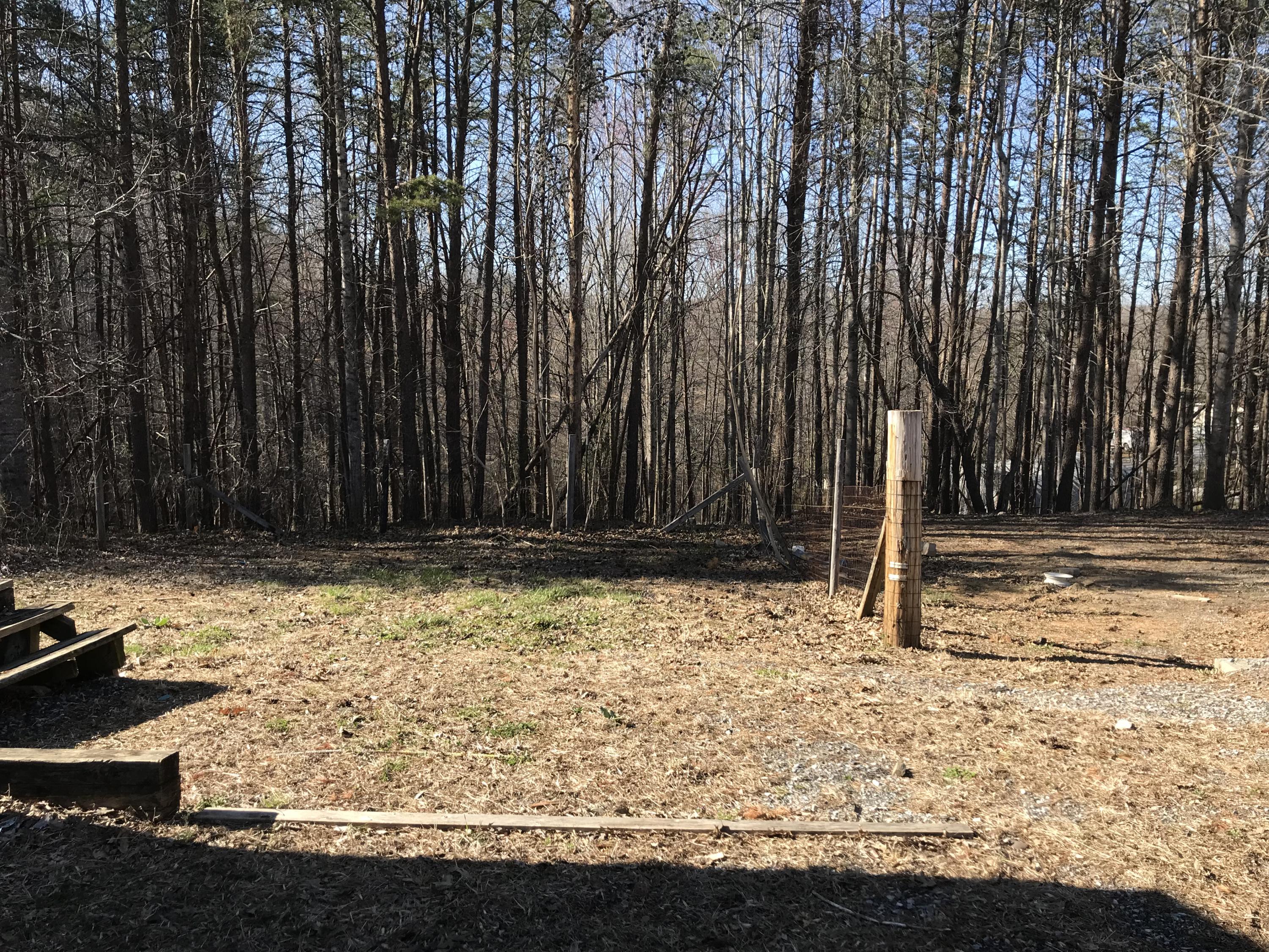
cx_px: 634
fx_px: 1026
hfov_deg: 63.4
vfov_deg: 49.7
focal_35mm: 28
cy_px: 476
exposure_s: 1/699
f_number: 1.8
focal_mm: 3.99
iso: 20
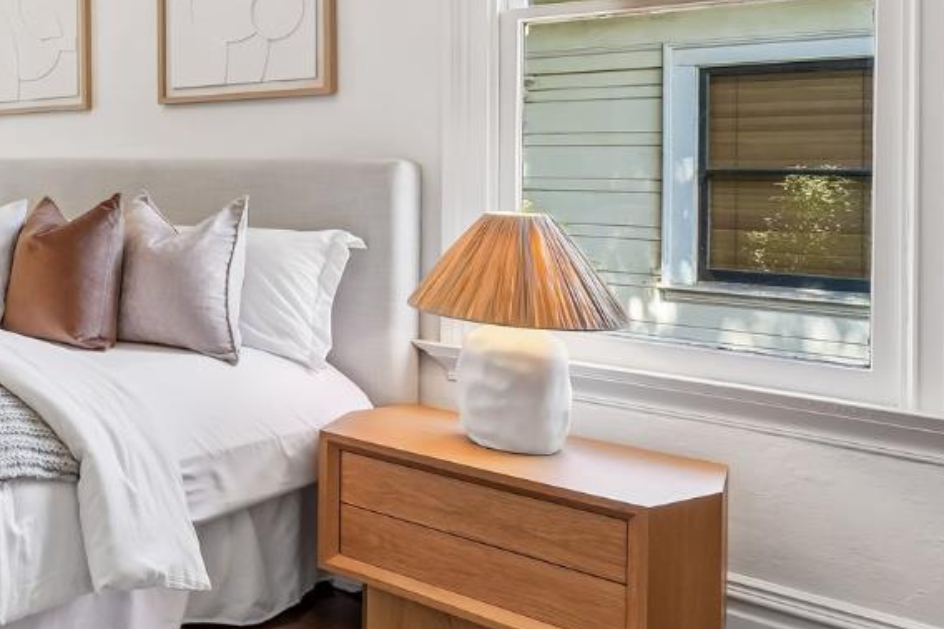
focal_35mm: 37
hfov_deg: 38.7
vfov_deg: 35.2
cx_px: -179
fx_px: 970
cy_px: 162
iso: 640
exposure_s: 1/50
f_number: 8
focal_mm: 14
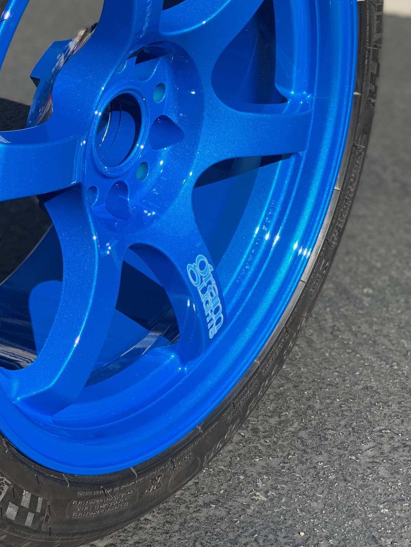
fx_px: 1298
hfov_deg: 18.0
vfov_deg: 23.6
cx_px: 144
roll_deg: +0.6
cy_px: 134
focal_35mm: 82
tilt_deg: -21.0
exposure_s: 1/424
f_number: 2.4
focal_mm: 6
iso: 16
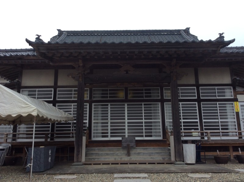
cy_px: 91
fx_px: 225
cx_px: 122
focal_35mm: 32
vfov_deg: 44.1
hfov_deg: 56.9
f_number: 2.4
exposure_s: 1/403
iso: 32
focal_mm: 3.3
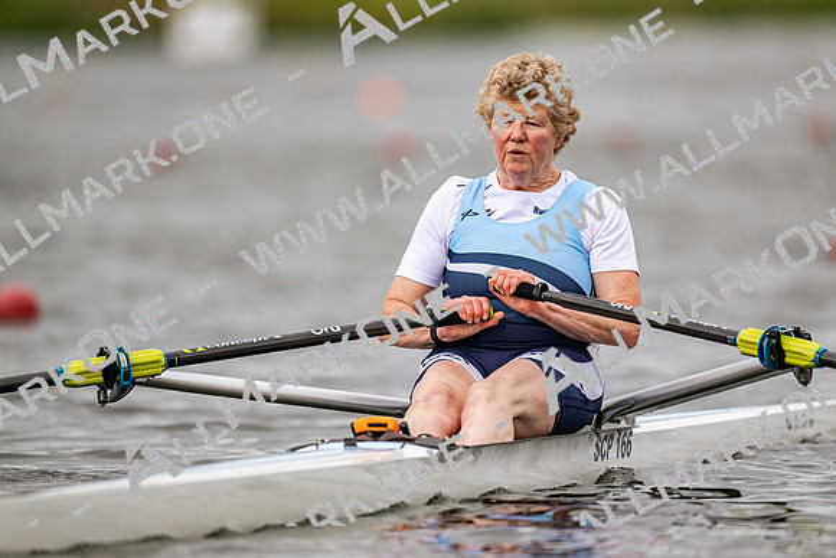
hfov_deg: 3.4
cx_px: 418
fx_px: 13936
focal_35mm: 600
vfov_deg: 2.3
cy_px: 279
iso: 560
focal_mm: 600
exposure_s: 1/2500
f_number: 4
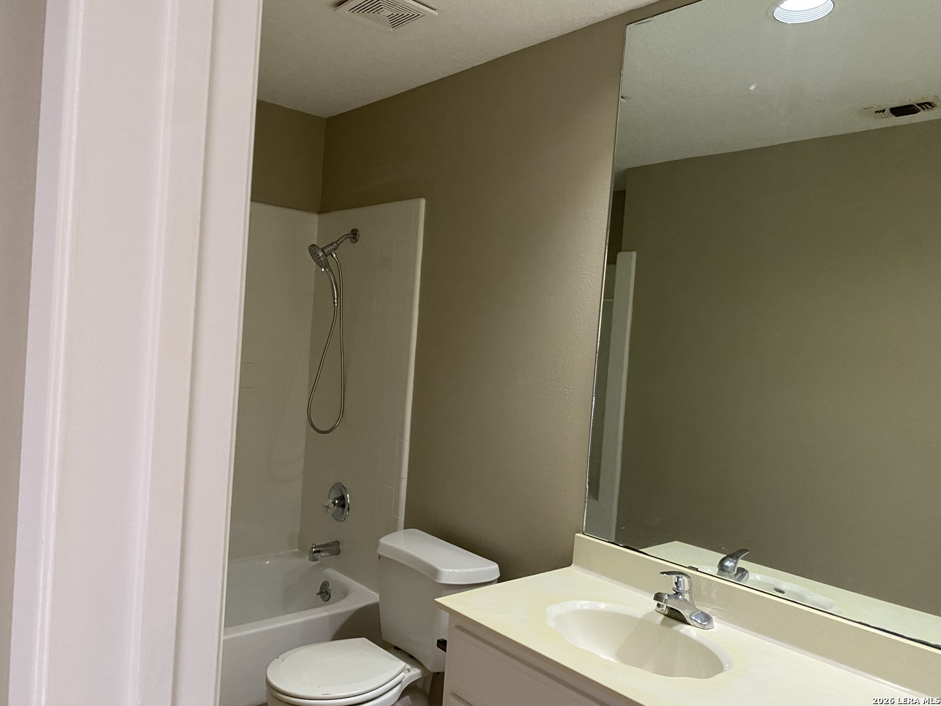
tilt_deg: -0.9
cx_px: 470
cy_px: 353
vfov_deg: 53.1
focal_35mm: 26
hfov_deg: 67.3
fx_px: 707
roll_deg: -4.8
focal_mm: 4.25
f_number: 1.8
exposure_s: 1/40
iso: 400
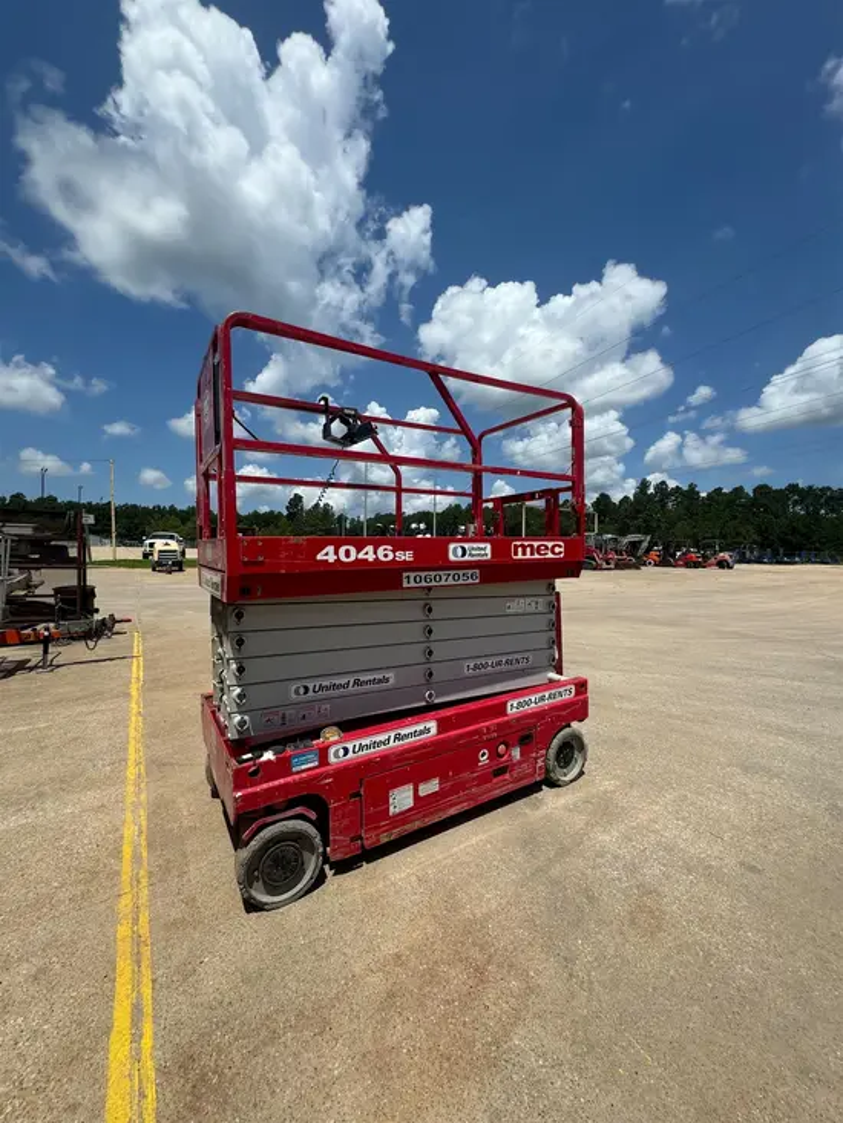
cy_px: 562
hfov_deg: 85.7
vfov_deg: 102.1
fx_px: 454
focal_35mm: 14
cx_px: 422
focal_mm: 2.22
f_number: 2.2
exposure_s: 1/2985
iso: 50
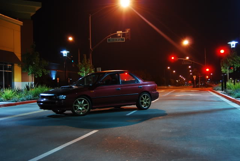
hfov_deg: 42.3
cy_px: 80
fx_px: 310
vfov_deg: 29.0
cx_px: 120
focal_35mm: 46
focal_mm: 31
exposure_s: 1.8
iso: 100
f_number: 4.5
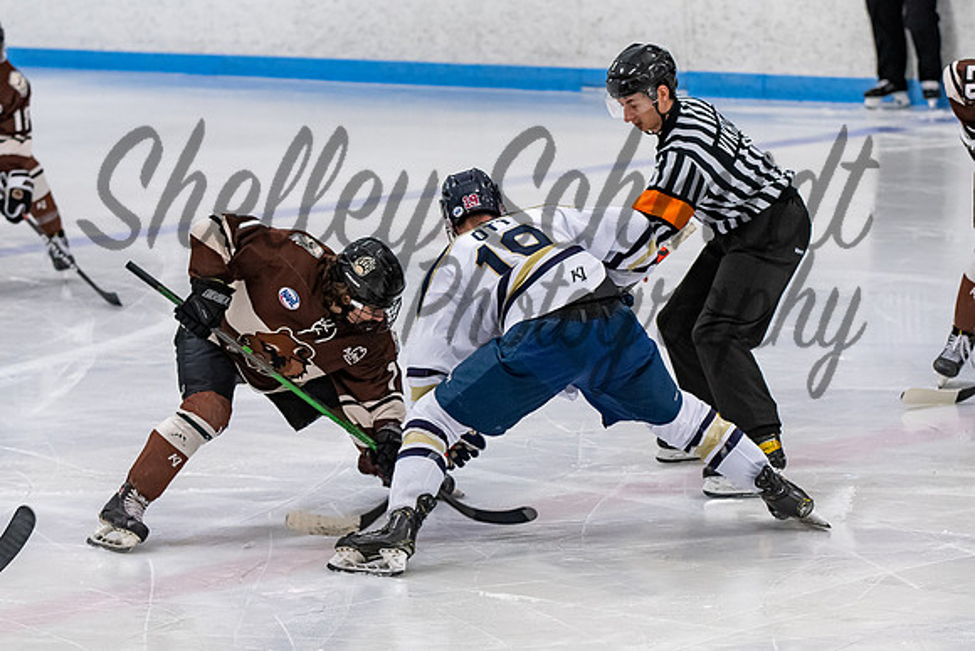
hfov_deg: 10.0
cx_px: 471
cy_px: 265
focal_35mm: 206
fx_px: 5593
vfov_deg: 6.7
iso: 1600
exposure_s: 1/800
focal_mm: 116
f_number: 3.5
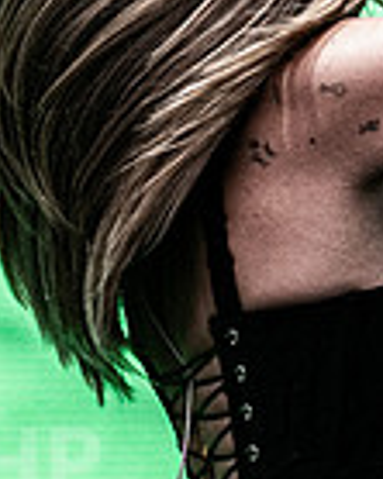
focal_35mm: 964
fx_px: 13674
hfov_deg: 1.6
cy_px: 225
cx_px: 329
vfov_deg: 2.0
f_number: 3.5
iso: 640
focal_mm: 150
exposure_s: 1/1600
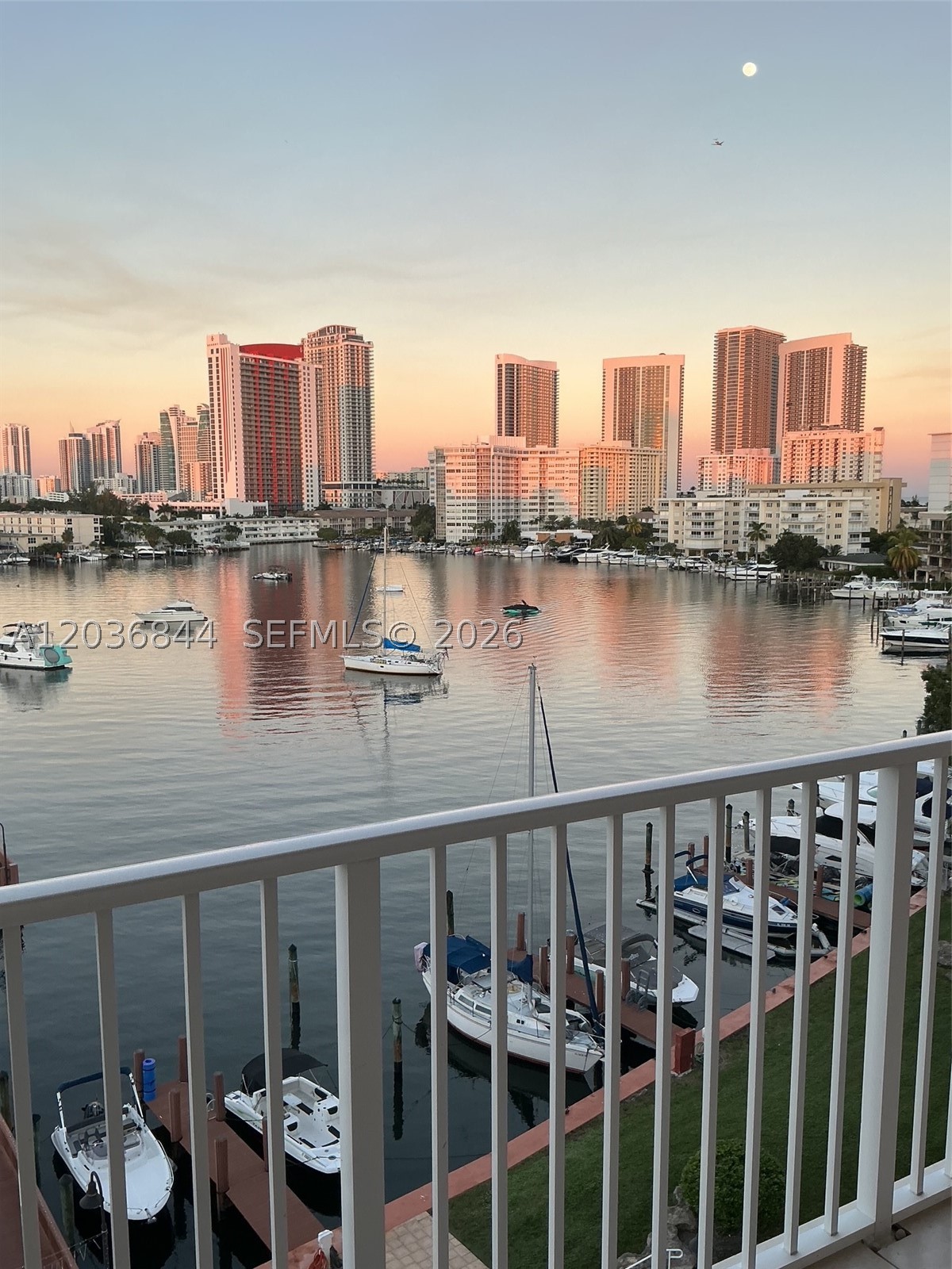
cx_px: 476
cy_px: 634
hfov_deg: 48.2
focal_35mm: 29
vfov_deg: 61.7
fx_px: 1063
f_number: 1.8
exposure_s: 1/120
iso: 25
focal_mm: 3
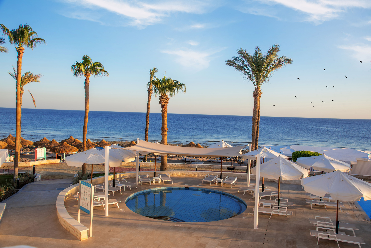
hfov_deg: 61.9
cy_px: 124
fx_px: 309
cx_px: 186
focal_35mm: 30
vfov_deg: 43.6
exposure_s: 1/80
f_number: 10
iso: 160
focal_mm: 30
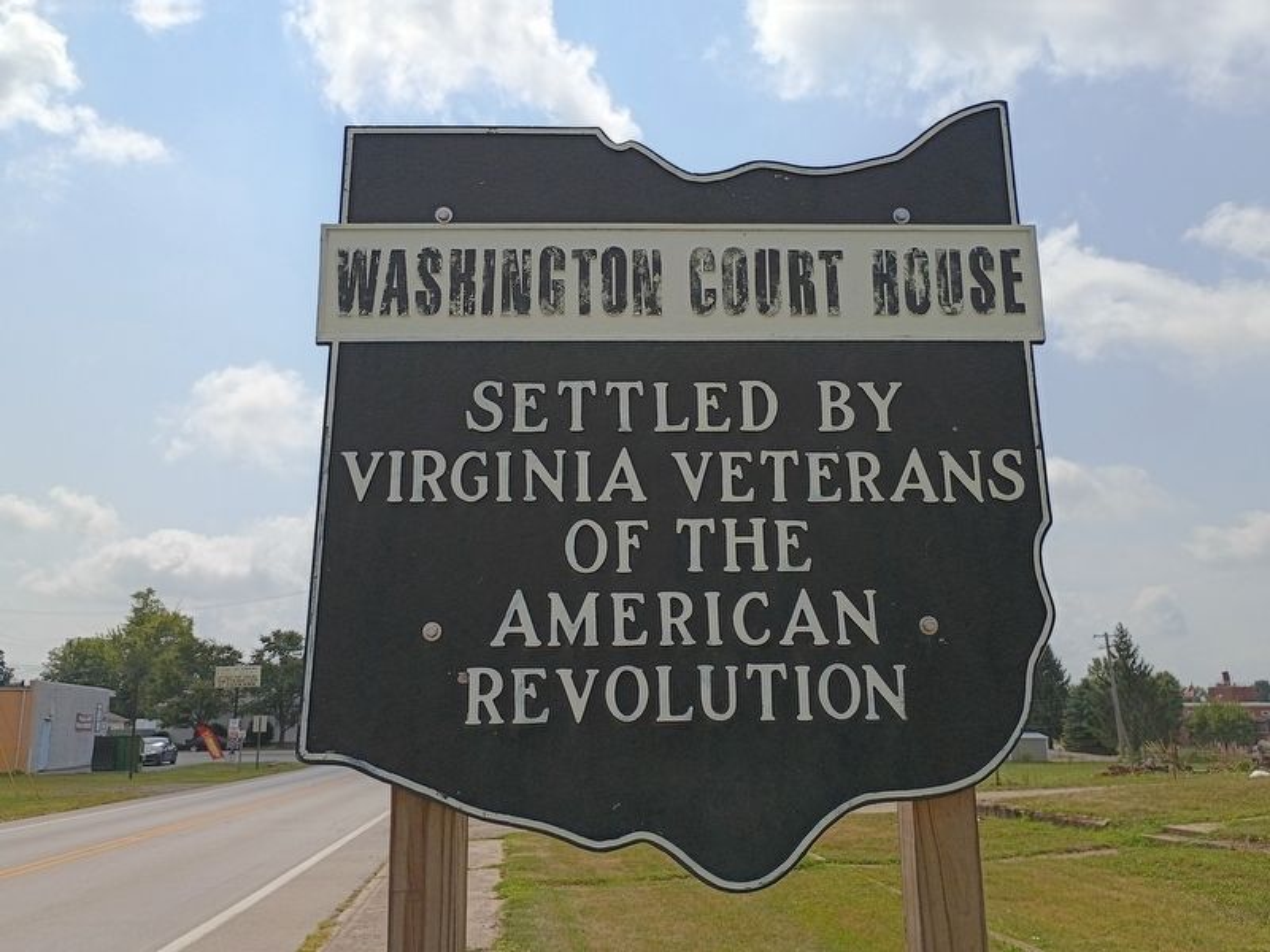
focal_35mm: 29
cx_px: 635
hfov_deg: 61.7
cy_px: 476
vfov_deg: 48.2
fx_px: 1064
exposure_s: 1/2304
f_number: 1.8
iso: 101
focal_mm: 4.27
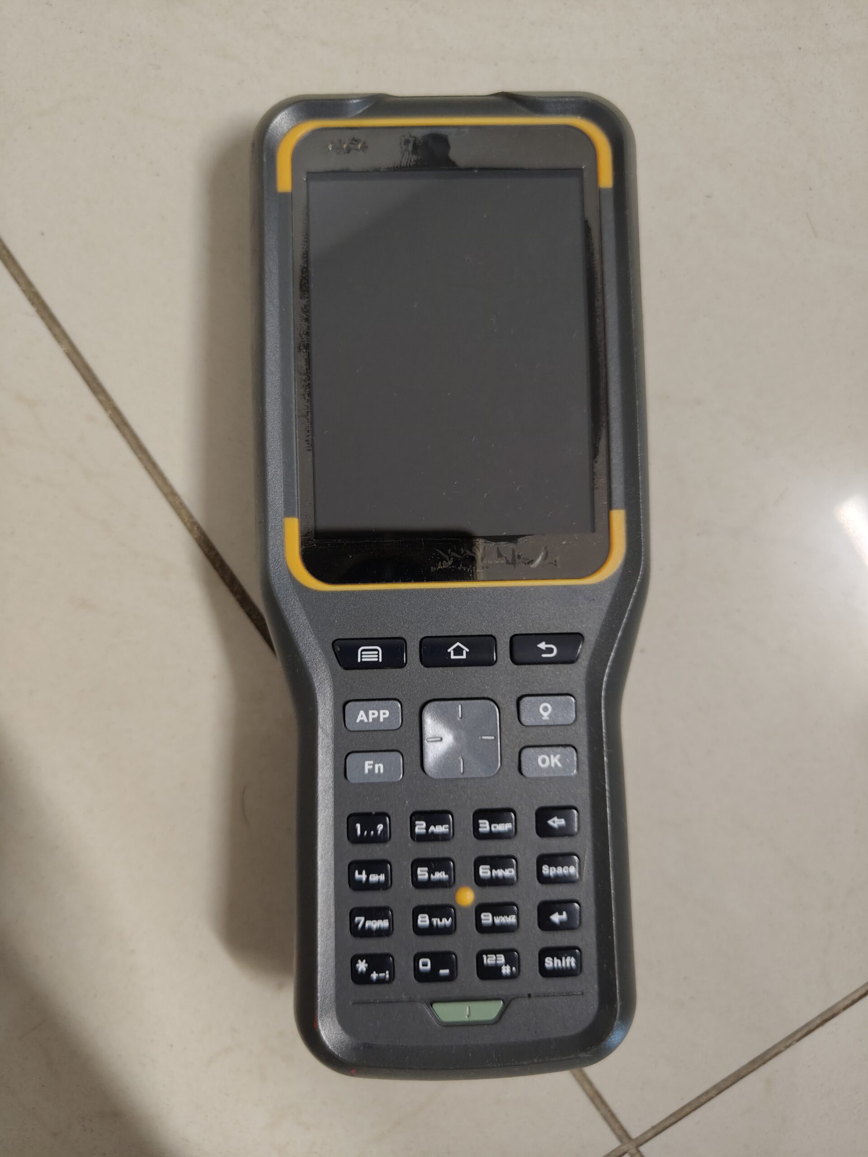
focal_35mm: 24
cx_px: 434
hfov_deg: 56.8
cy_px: 578
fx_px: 802
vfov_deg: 71.6
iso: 1000
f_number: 1.8
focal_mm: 5.59
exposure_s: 1/33
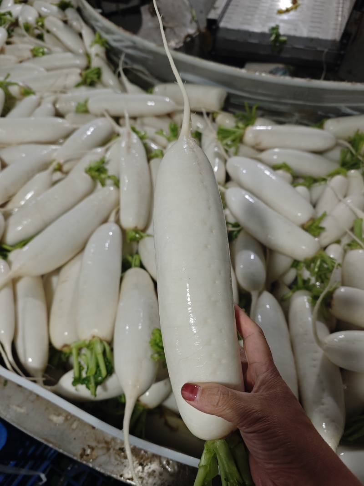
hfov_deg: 58.9
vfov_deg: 73.9
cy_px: 243
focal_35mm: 23
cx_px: 182
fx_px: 323
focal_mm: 6.55
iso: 125
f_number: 1.6
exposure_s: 1/100
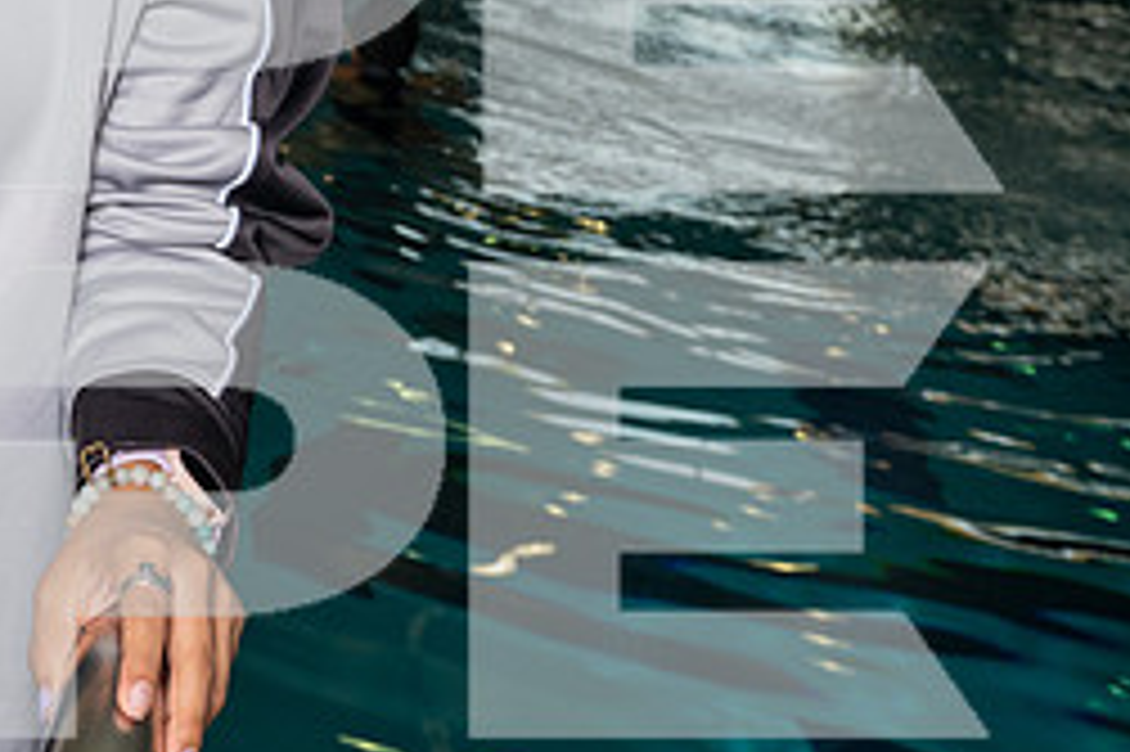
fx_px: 2541
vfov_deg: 16.4
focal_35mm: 81
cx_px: -144
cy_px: -43
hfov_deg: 23.4
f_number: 8
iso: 800
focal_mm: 35
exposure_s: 1/250
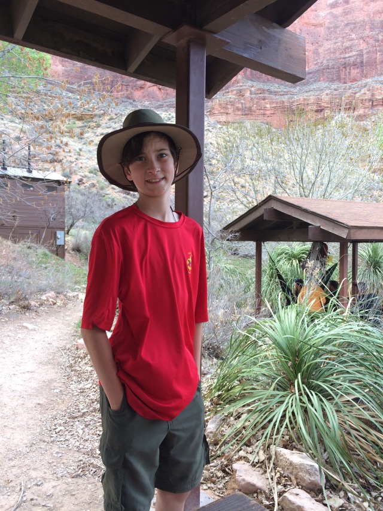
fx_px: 428
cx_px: 192
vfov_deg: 61.7
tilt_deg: -2.3
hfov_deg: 48.2
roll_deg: +0.0
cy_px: 256
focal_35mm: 29
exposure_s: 1/120
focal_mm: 4.15
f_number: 2.2
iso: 32
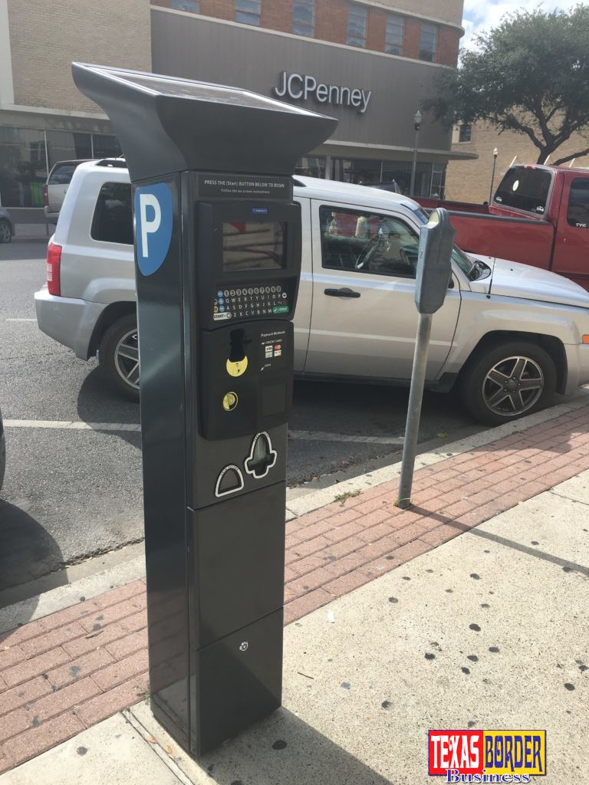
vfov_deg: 61.7
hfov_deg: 48.2
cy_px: 392
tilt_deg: -14.9
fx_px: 658
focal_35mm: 29
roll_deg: -2.1
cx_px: 294
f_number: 2.2
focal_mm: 4.15
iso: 25
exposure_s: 1/1026
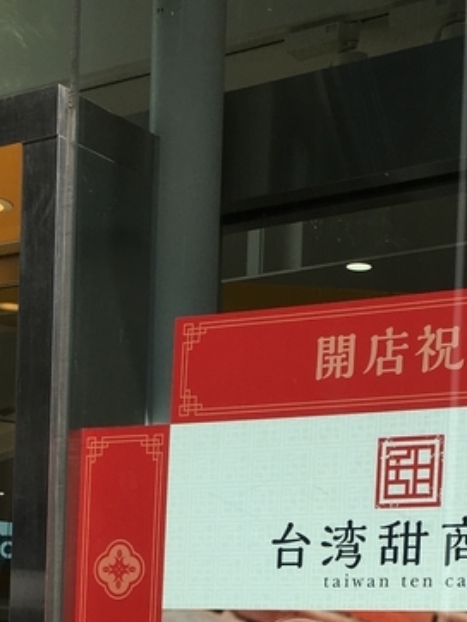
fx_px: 1473
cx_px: 280
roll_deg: -2.8
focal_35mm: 82
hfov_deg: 18.0
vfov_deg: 22.2
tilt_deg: -0.8
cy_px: 722
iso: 25
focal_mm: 4.15
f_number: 2.2
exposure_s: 1/1570
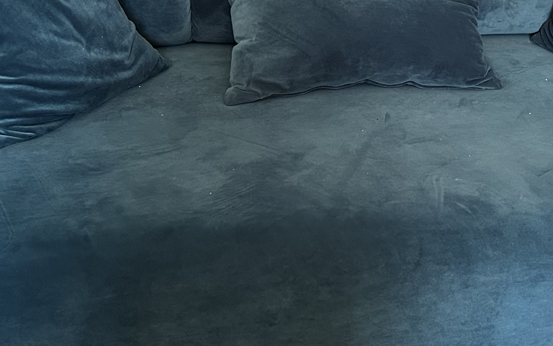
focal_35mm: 63
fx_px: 949
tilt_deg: -22.5
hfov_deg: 32.4
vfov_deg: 20.4
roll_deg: -0.7
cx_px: 318
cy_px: 74
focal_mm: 5.7
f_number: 1.5
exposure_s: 1/40
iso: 640
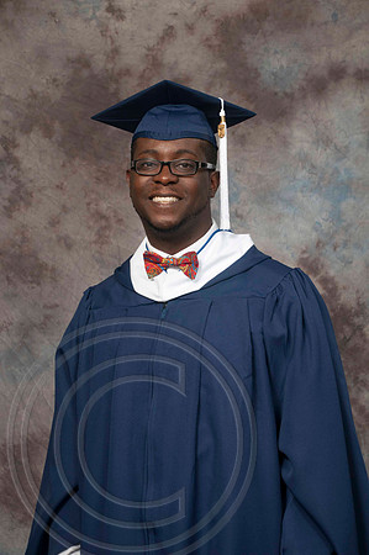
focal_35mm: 78
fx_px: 1202
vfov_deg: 26.0
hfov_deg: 17.5
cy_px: 278
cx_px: 184
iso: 200
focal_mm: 52
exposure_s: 1/125
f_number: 5.6
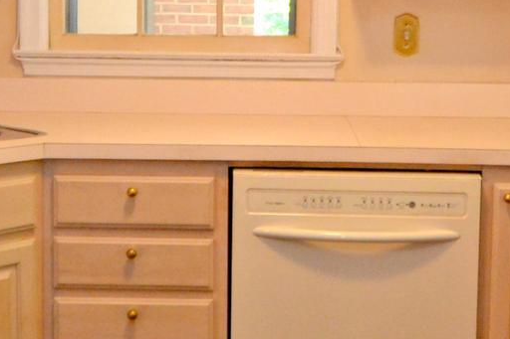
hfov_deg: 28.1
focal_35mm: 72
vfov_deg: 18.6
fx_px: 1020
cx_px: 261
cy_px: 39
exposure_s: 1/60
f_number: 3.8
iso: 1400
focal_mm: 12
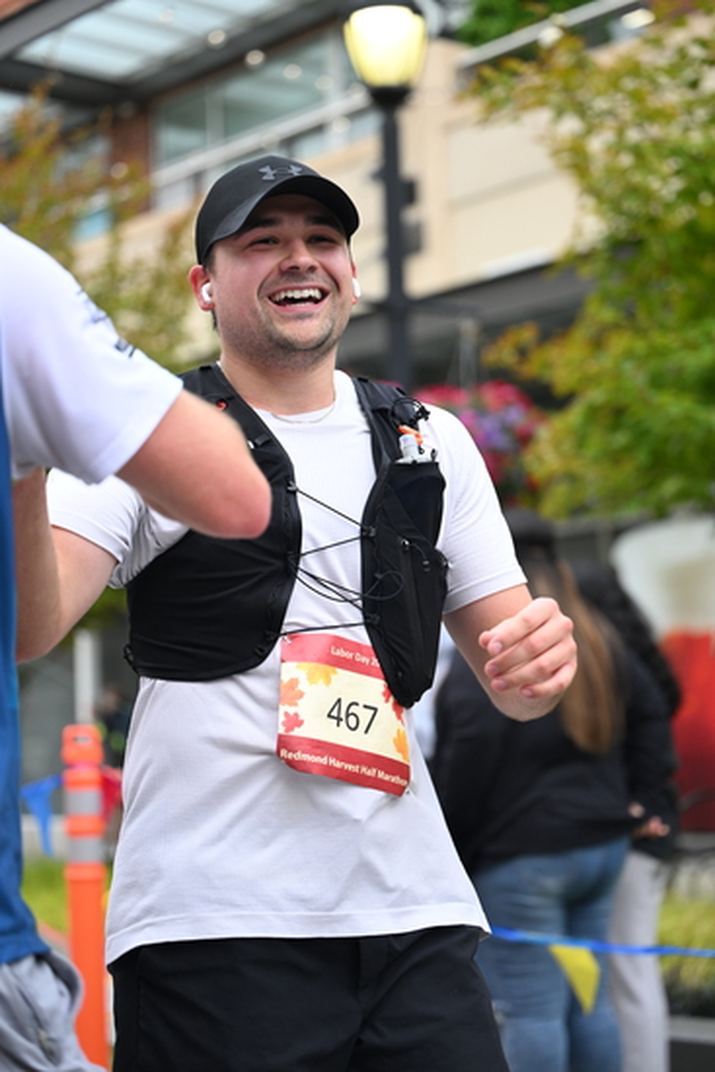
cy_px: 536
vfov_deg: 28.8
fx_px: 2084
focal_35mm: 70
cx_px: 358
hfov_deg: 19.5
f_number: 2.8
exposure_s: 1/2000
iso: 1000
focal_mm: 70
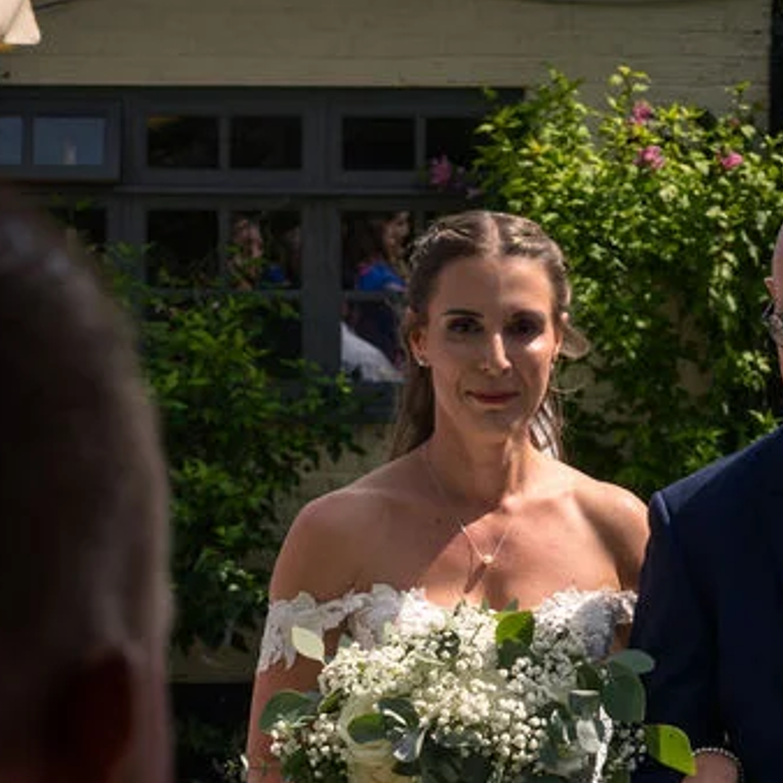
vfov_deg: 6.1
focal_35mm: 288
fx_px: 7370
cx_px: 466
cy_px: 789
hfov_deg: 6.1
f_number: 10
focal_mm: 75
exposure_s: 1/200
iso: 125
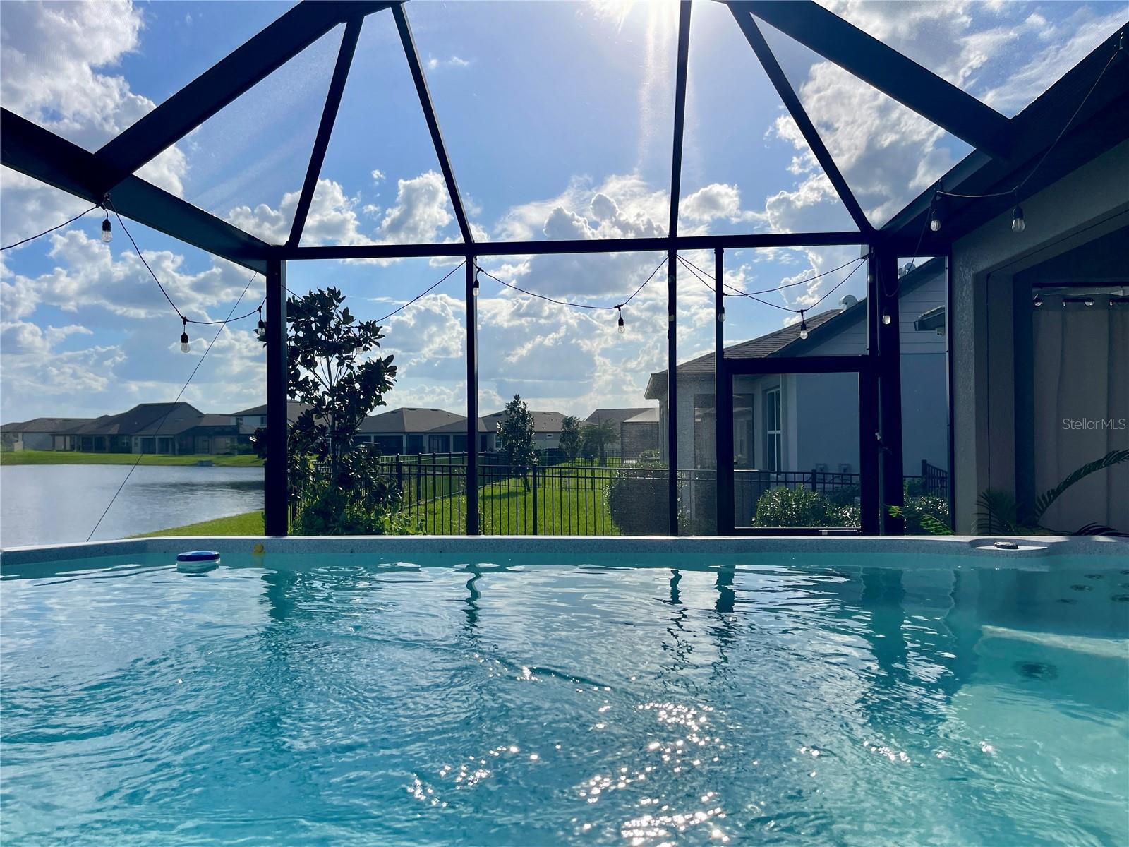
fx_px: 815
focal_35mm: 25
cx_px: 564
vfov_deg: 54.9
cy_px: 424
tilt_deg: +0.6
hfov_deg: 69.4
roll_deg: +0.2
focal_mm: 5.1
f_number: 1.6
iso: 32
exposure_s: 1/4717
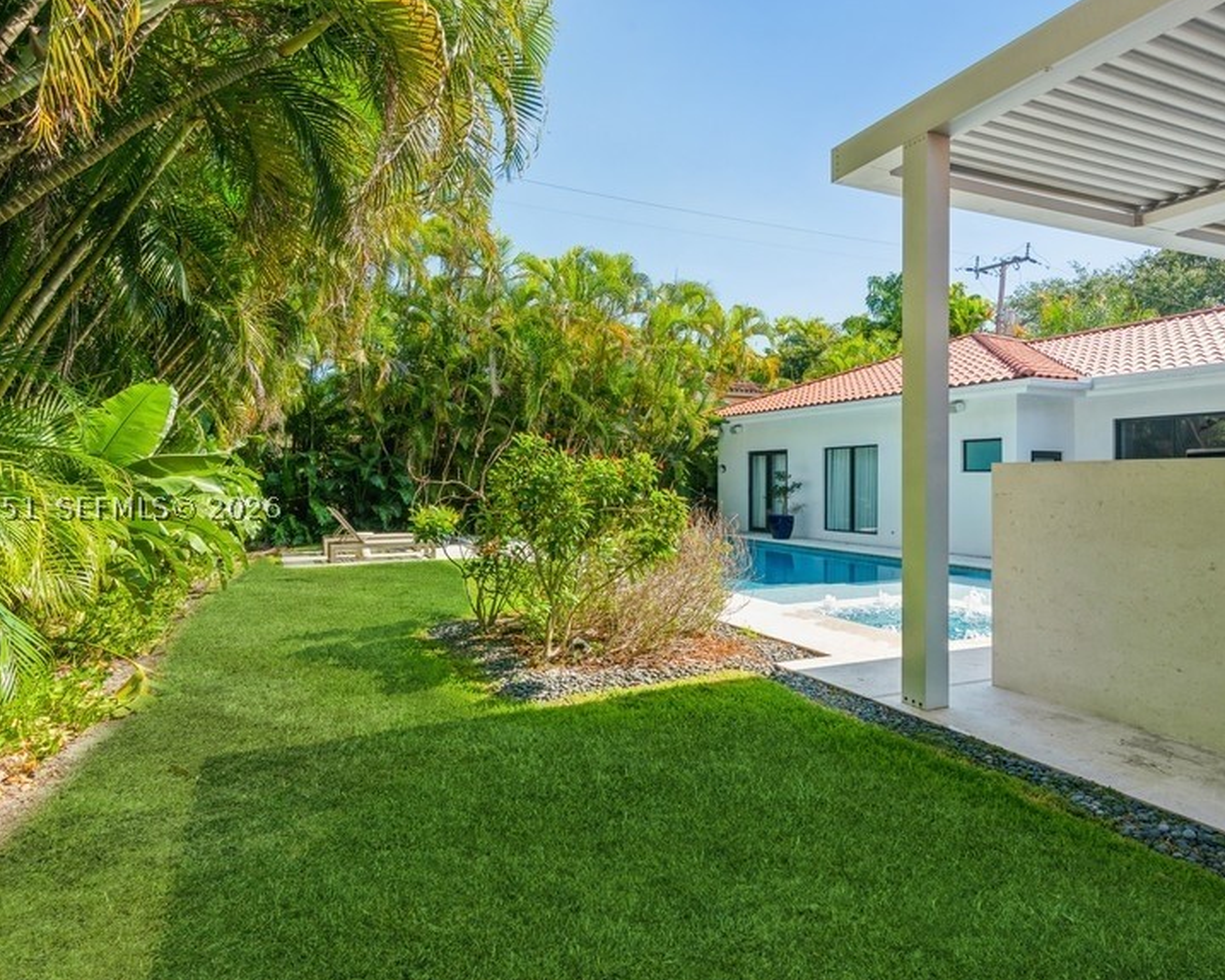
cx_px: 630
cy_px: 507
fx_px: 725
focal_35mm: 20
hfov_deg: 80.3
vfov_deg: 68.1
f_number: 8
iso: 200
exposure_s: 1/250
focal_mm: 17
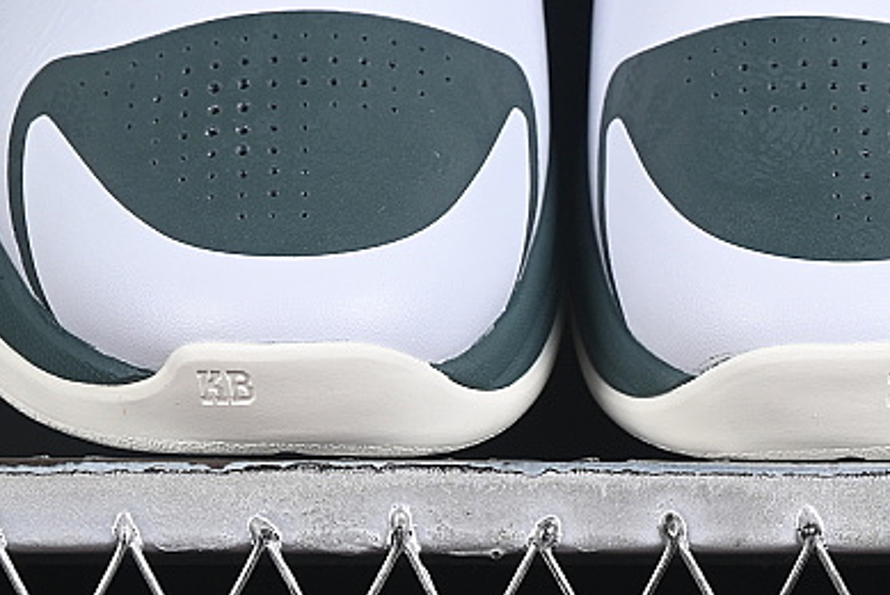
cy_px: -50
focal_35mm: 208
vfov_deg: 6.6
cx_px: 604
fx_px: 5146
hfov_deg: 9.9
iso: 160
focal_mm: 50
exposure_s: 1/60
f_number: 7.1
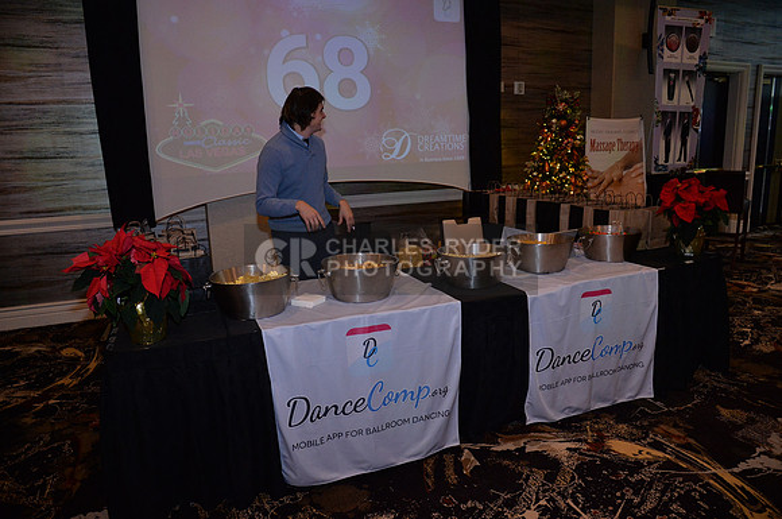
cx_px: 391
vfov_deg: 53.0
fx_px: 521
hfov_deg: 73.8
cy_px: 260
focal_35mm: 24
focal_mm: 24
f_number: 5.6
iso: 2500
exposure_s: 1/250
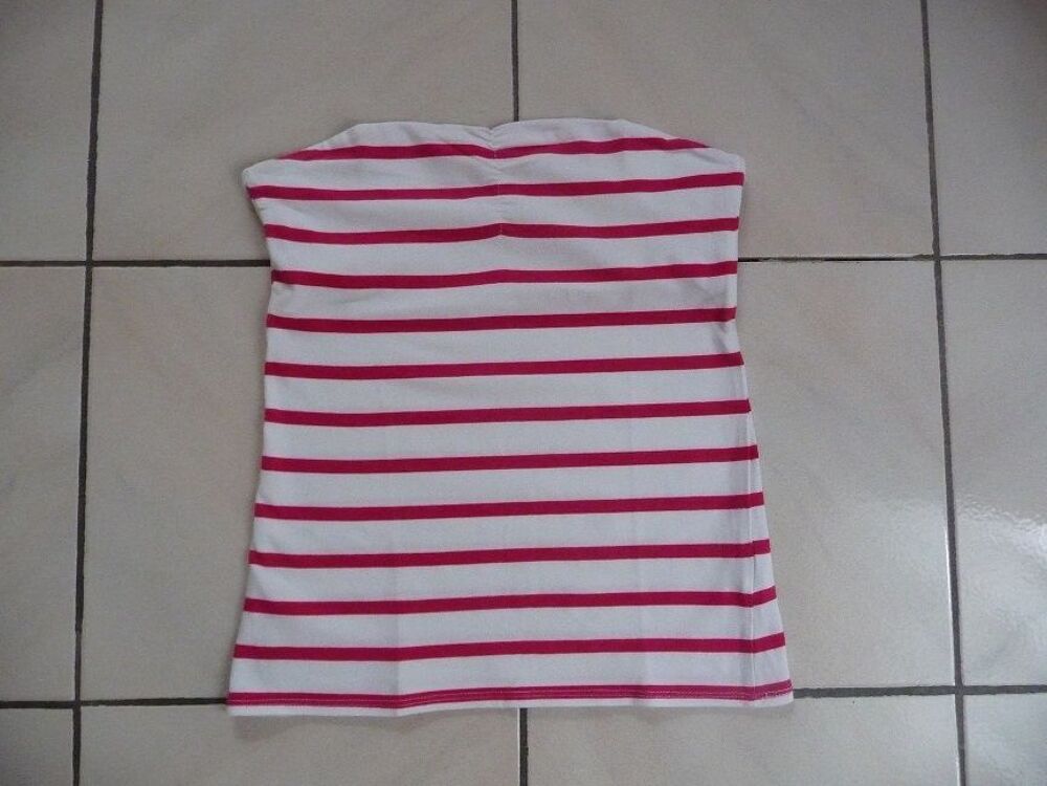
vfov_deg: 49.7
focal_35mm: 28
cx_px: 524
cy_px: 393
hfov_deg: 63.4
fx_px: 847
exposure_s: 1/40
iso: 800
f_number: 3.3
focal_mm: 4.7
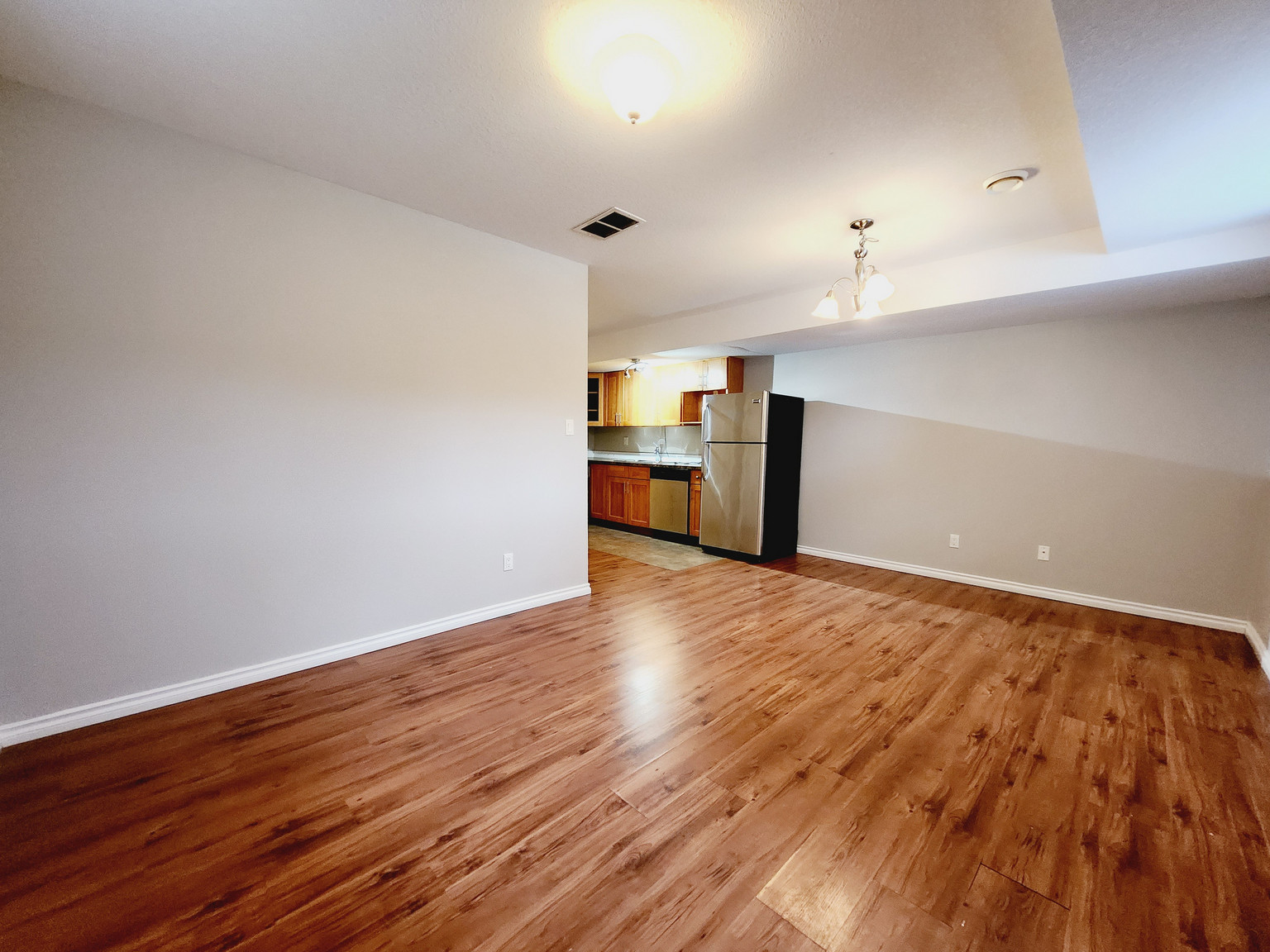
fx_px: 477
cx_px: 635
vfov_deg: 89.9
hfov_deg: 106.2
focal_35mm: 13
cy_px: 476
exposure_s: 1/40
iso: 400
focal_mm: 1.74
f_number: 2.2
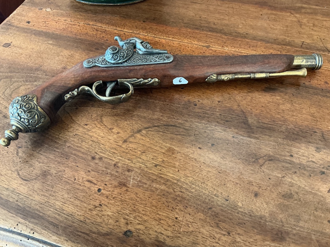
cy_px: 124
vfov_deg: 48.2
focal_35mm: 29
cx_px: 165
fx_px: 276
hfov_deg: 61.7
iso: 200
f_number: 1.8
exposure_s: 1/60
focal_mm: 3
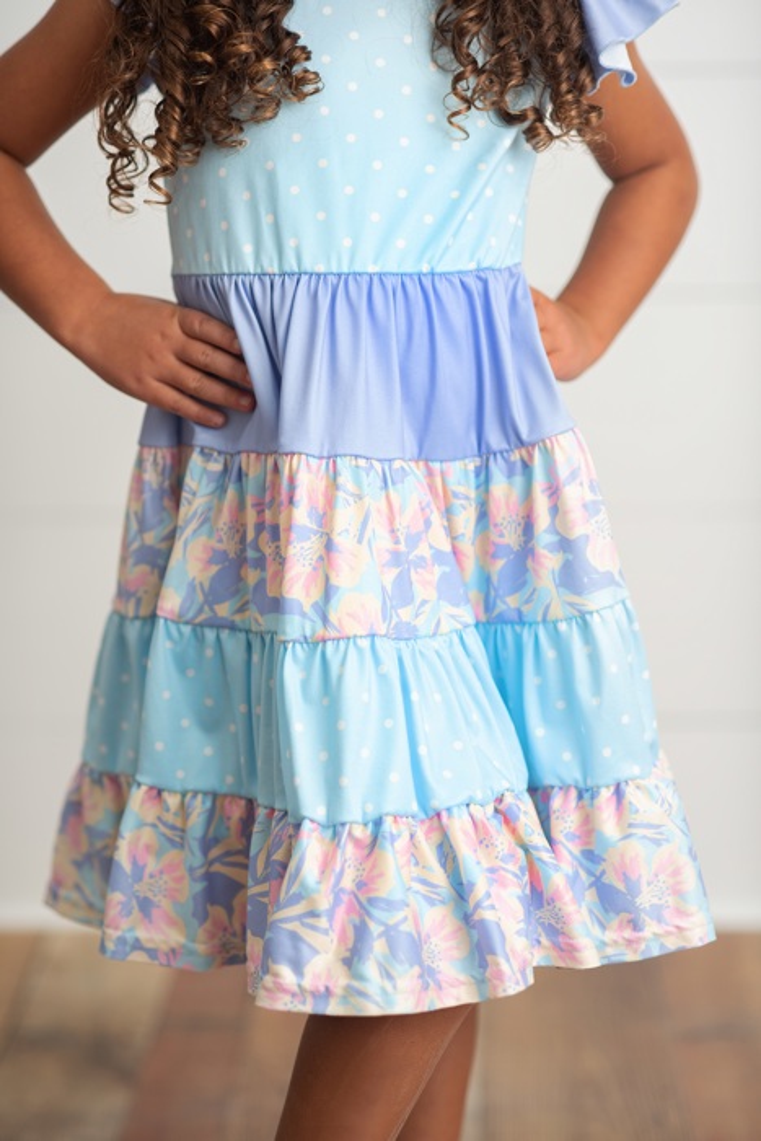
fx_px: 2694
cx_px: 380
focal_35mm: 85
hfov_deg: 16.1
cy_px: 570
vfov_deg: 23.9
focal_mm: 85
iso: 400
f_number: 2.5
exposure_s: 1/200
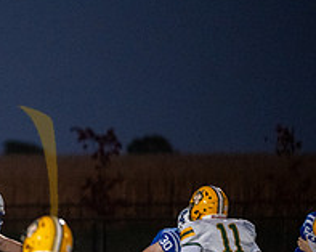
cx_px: -143
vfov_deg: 2.8
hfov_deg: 3.5
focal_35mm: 554
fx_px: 5174
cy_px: 248
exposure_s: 1/1250
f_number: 2.8
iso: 2500
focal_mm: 200
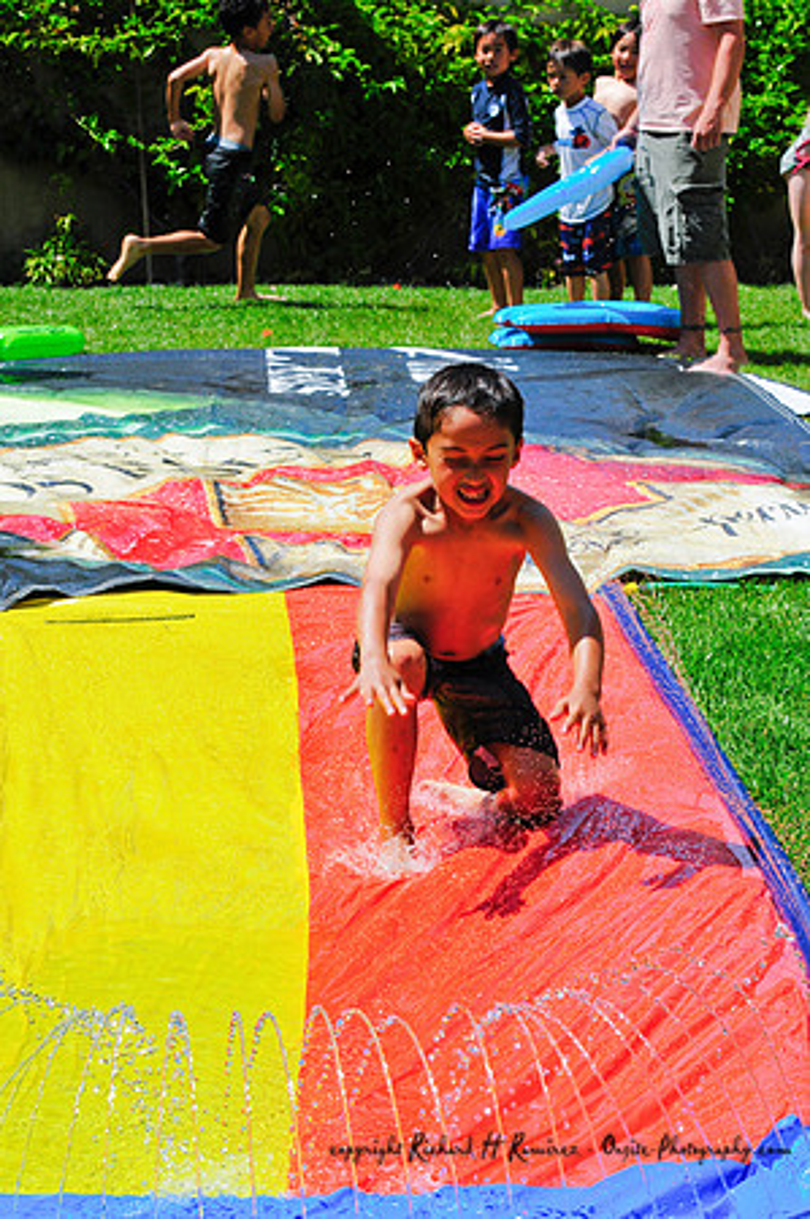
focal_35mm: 105
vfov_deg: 19.5
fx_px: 3552
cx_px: 405
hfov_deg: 13.0
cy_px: 610
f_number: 10
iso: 400
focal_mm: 70
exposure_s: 1/640
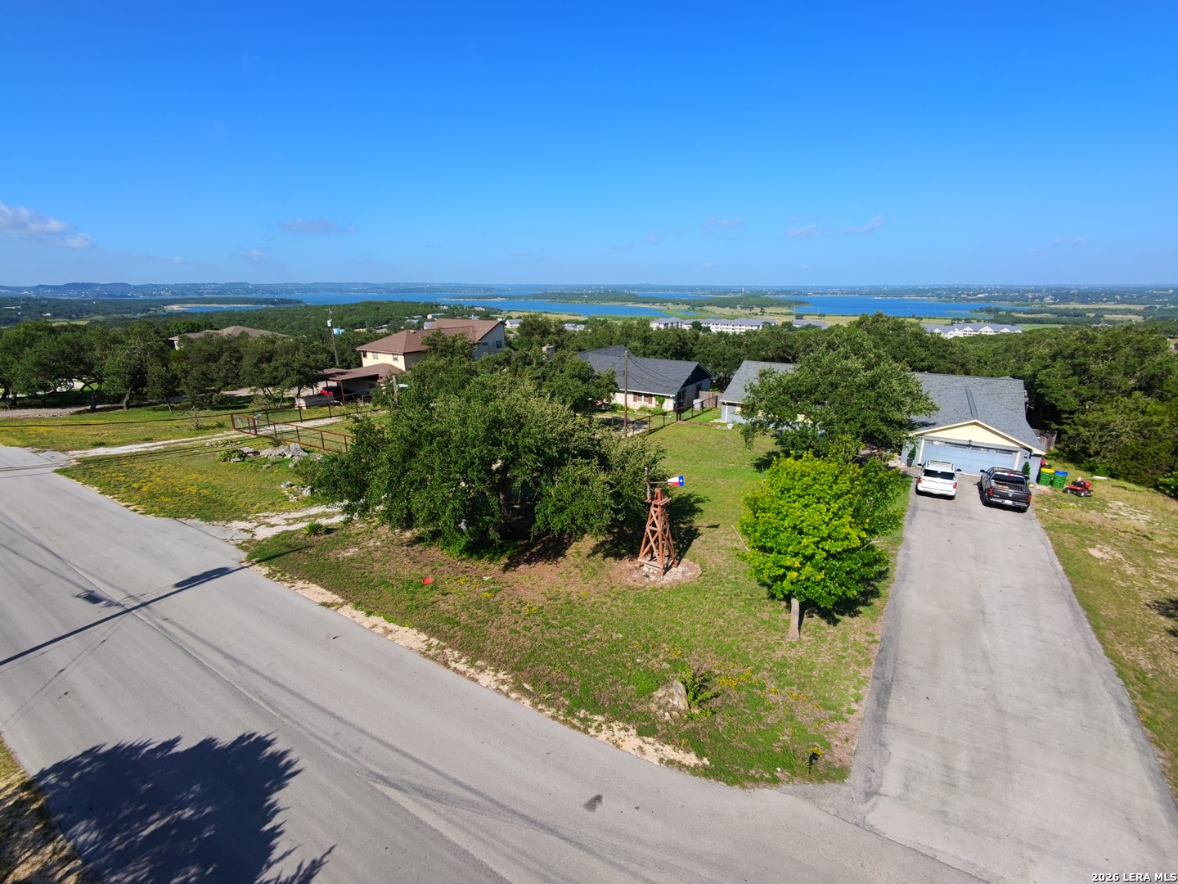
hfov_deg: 94.5
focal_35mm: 16
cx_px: 589
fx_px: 544
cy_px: 442
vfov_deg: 78.1
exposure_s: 1/1136
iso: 102
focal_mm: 16
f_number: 2.55
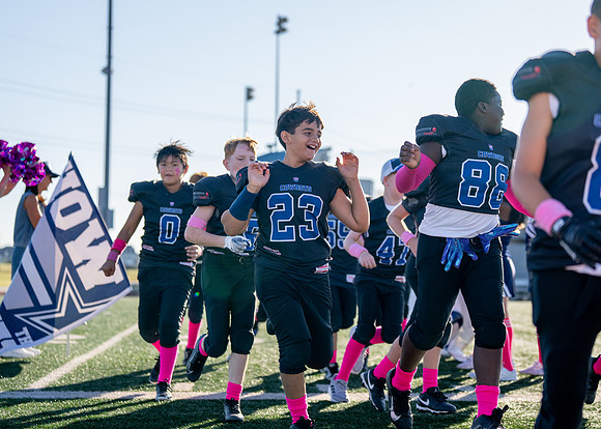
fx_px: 1463
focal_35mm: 86
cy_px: 196
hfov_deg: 23.2
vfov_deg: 16.7
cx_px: 327
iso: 250
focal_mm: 70
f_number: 2.8
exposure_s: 1/2500
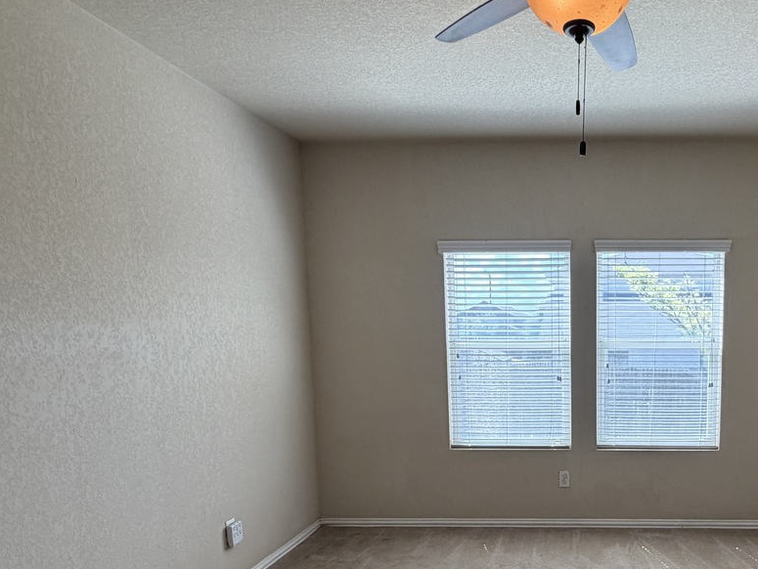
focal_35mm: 26
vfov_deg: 52.0
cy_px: 384
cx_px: 573
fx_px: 570
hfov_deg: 63.2
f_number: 2.2
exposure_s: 1/120
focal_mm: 2.22
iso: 100
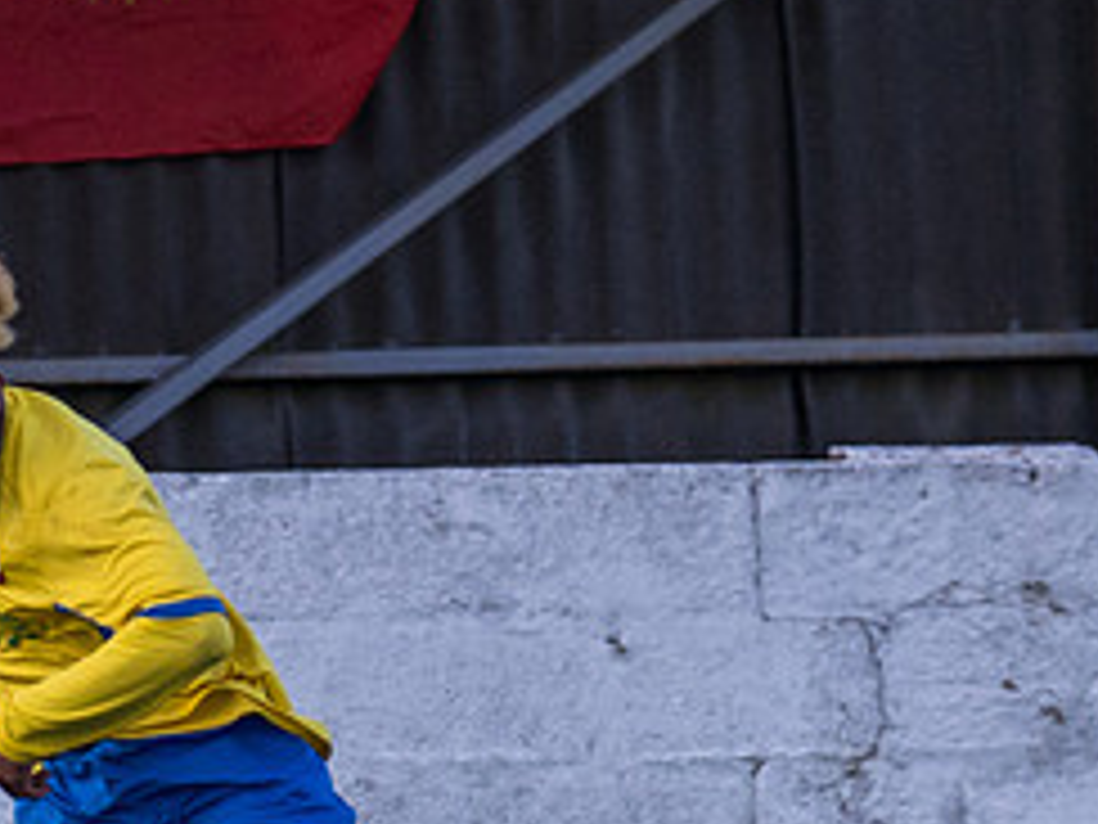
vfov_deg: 1.1
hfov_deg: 1.5
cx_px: 243
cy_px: 964
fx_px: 41838
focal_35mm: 1319
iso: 800
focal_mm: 187
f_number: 2.8
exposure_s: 1/1600
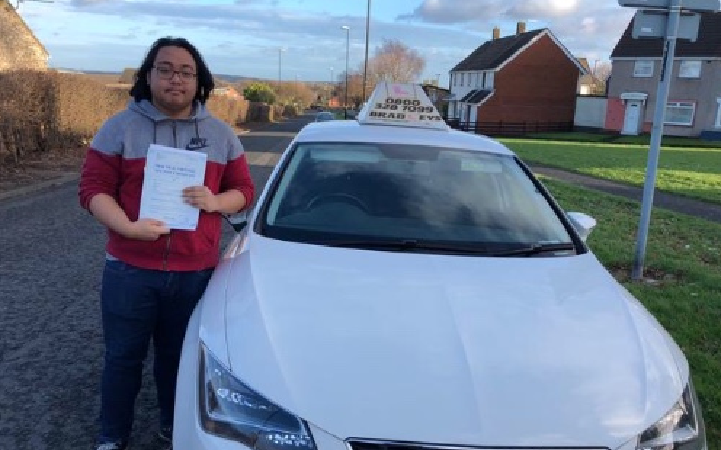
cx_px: 360
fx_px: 609
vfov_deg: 40.6
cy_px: 237
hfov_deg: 61.2
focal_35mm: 31
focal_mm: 3.99
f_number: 1.8
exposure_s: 1/484
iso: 20
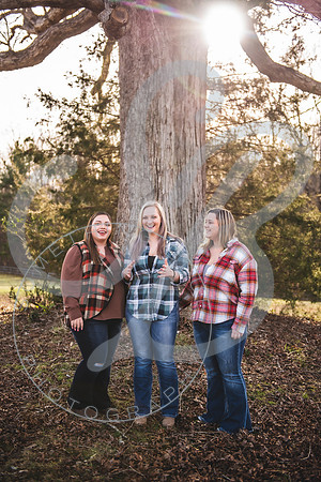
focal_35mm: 44
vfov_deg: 44.5
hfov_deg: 30.5
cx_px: 160
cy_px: 241
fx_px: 588
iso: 100
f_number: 2.8
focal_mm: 44
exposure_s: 1/400
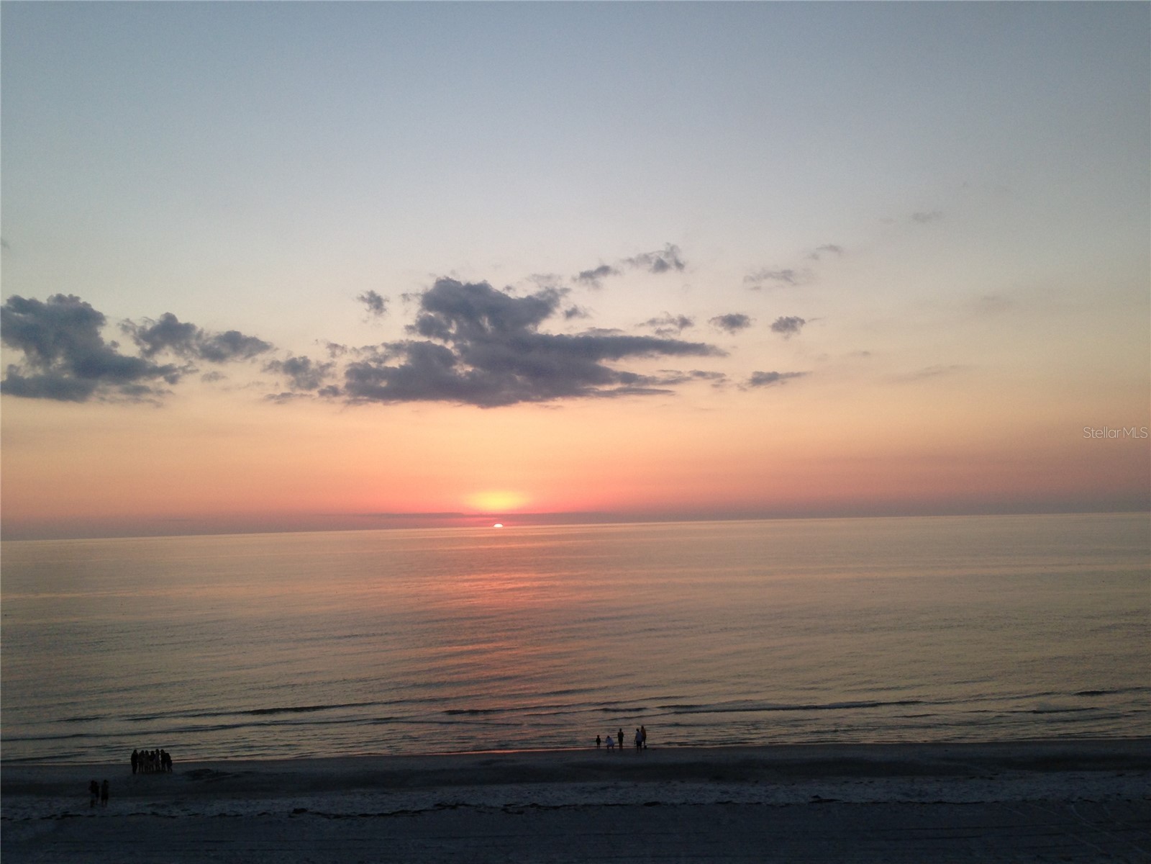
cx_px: 576
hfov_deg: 55.4
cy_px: 432
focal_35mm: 33
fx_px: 1097
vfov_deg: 42.9
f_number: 2.4
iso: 50
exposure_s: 1/194
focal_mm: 4.13
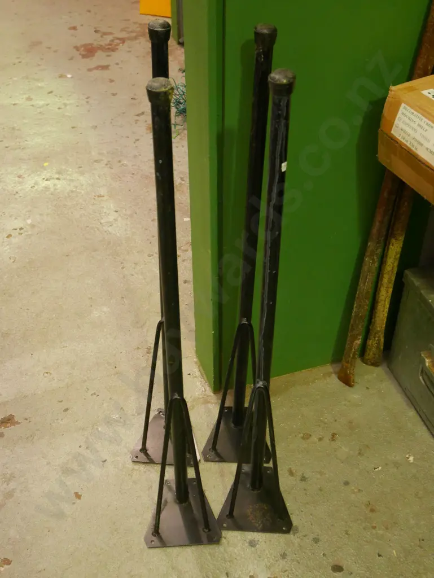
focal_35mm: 42
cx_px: 217
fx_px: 702
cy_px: 289
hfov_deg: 34.4
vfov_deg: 44.8
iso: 3200
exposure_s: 1/125
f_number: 4.7
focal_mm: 21
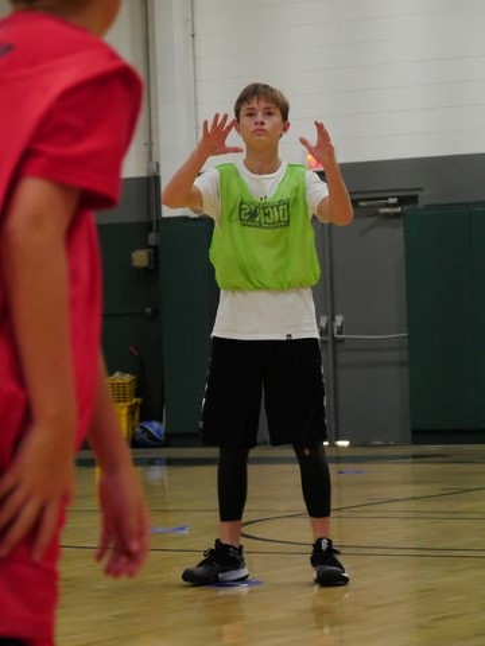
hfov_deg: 10.2
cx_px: 242
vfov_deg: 13.5
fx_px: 2727
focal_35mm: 146
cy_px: 323
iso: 6400
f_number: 5.4
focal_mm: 73
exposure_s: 1/320
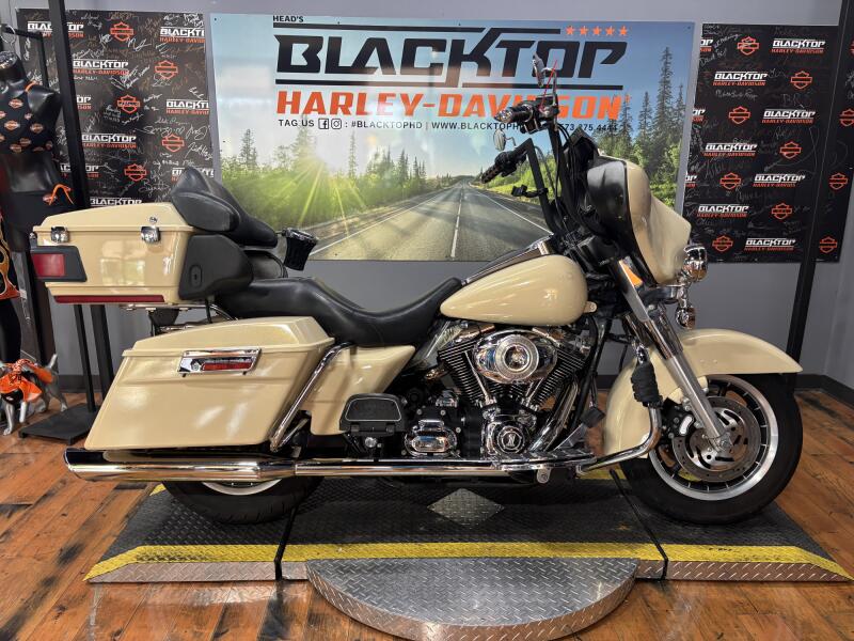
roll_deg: -0.7
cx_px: 427
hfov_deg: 67.3
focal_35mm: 26
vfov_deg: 53.1
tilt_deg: -14.0
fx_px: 641
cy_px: 320
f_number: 1.6
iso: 125
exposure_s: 1/60
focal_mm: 5.96
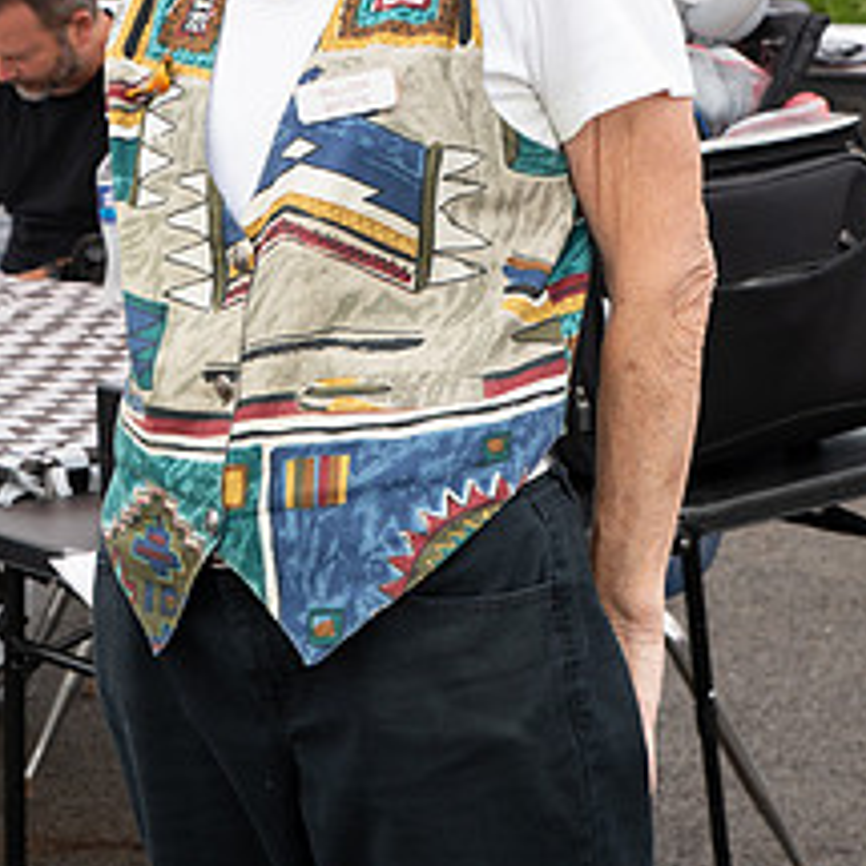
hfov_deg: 13.7
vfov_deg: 13.7
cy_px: 125
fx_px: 3566
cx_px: 97
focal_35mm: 126
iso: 640
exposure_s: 1/160
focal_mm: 55
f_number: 6.3
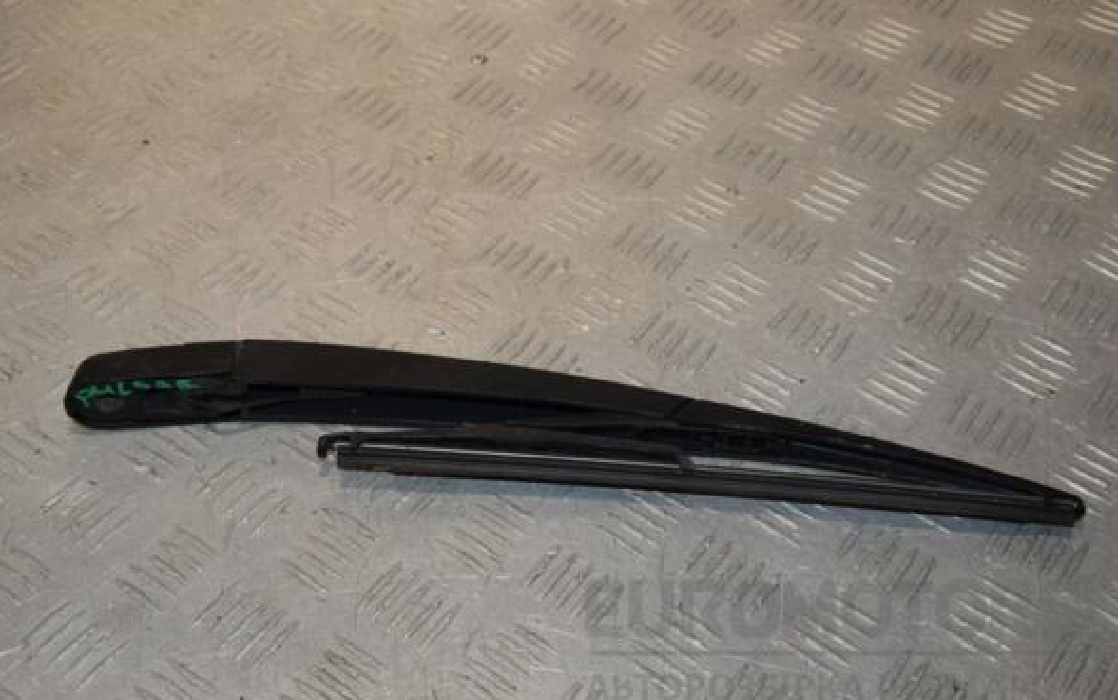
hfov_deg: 38.2
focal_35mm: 53
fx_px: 1615
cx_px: 549
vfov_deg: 24.4
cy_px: 356
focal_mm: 34
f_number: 9
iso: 800
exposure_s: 1/200
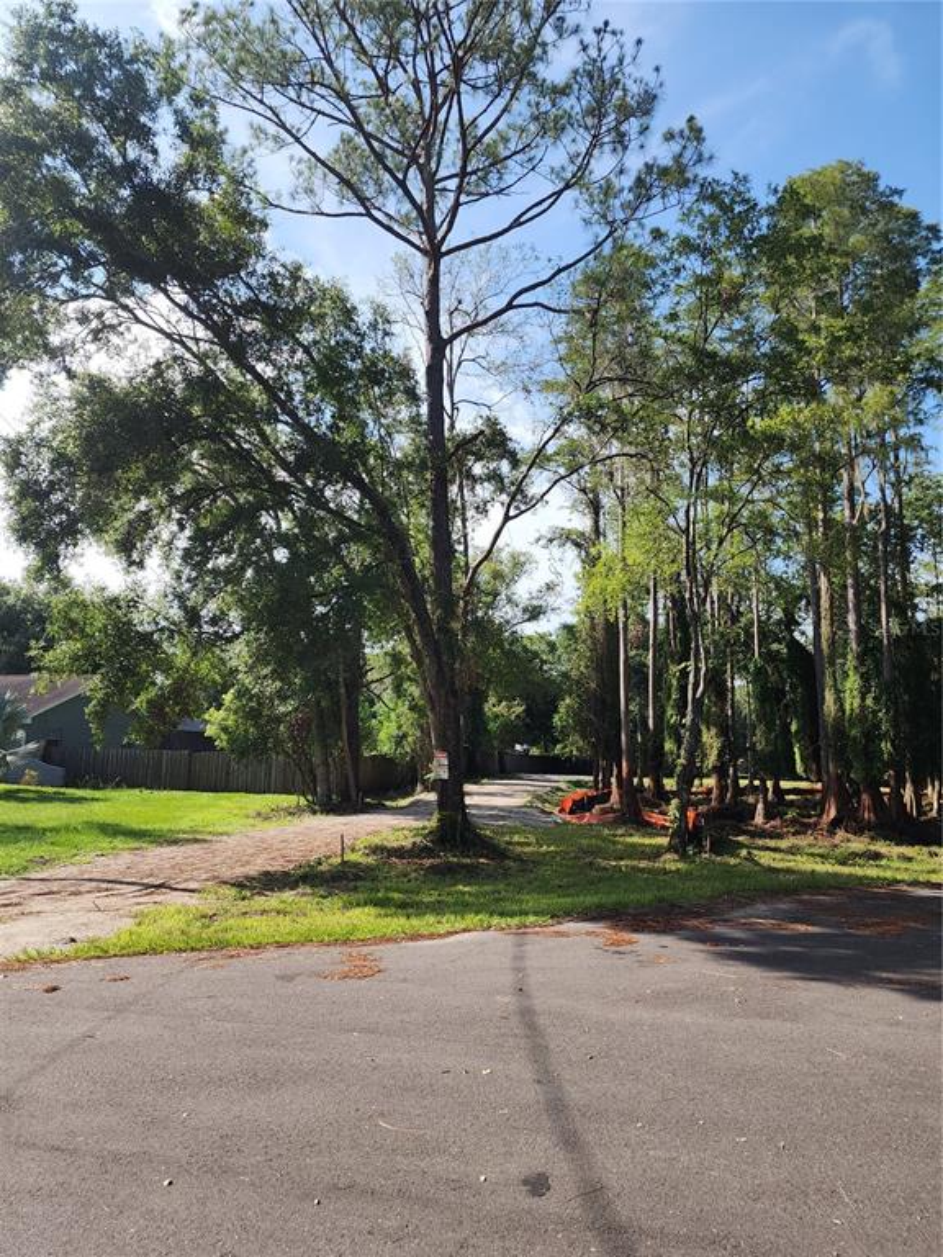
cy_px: 628
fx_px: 835
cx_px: 472
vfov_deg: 73.9
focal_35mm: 23
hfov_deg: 58.9
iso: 12
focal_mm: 6.4
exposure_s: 1/593
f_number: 1.8
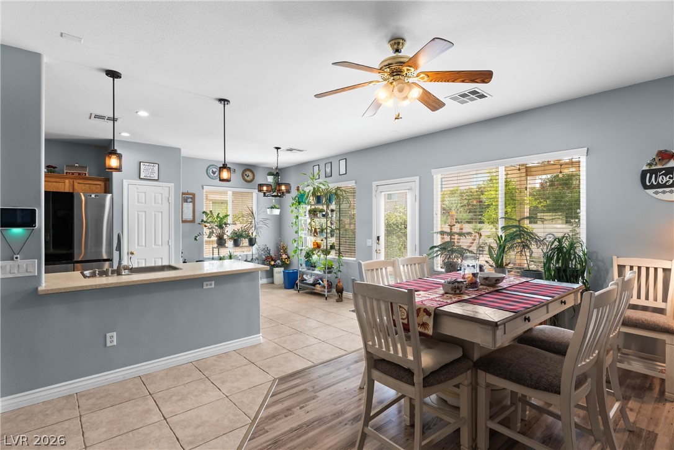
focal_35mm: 18
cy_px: 225
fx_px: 337
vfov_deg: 67.4
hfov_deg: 90.0
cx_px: 337
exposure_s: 1/20
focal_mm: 18
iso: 400
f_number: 8
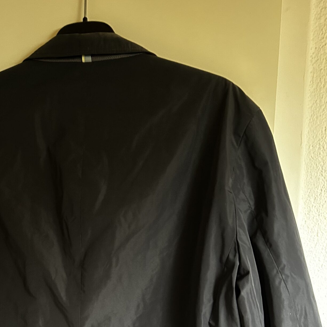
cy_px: 289
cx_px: 77
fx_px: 513
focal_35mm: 48
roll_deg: -1.0
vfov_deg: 33.6
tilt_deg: -6.9
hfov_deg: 34.5
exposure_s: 1/25
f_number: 1.5
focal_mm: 5.7
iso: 640
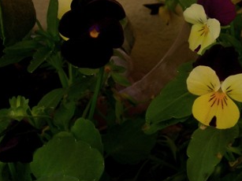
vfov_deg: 19.6
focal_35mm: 75
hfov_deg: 24.7
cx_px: 245
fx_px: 524
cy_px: 88
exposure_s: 1/62.2
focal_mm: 7.5
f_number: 5.4
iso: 64
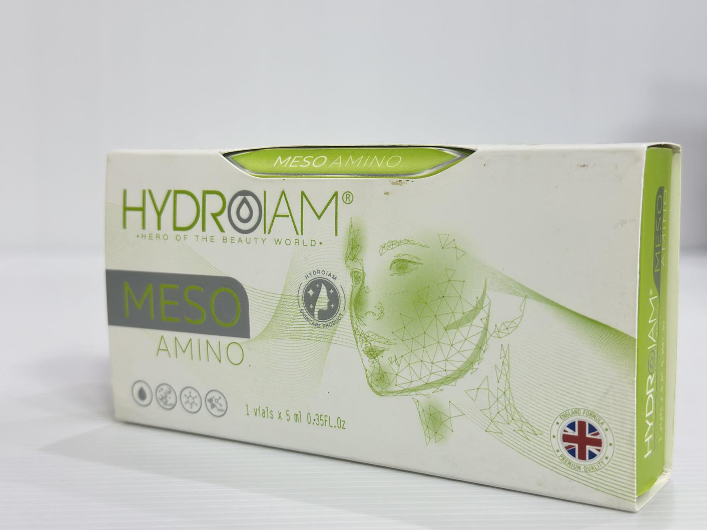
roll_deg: +0.0
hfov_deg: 39.7
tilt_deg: -4.8
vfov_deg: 30.3
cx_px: 354
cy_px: 265
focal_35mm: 48
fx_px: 980
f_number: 1.78
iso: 125
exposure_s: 1/60
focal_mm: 6.86
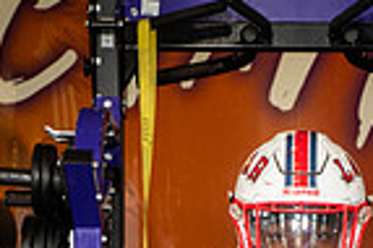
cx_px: 303
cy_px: 580
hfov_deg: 12.5
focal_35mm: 164
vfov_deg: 7.8
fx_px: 1697
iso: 800
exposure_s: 1/250
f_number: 7.1
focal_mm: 52
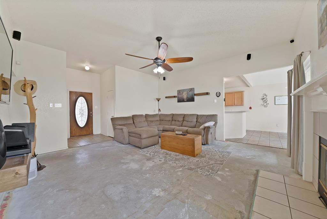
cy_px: 110
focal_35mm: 12
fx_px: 109
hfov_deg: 112.6
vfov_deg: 90.1
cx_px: 164
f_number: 9
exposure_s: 1
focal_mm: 12
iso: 640
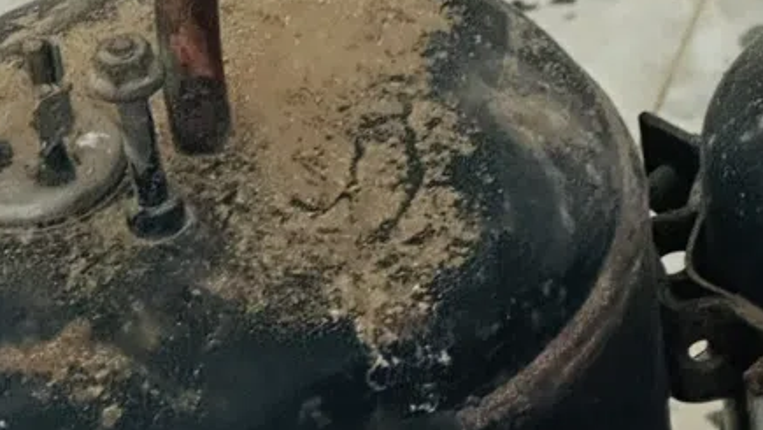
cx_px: 531
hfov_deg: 8.2
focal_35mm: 263
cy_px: 640
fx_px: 5323
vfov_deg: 4.6
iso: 1250
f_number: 2.8
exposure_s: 1/34
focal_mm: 9
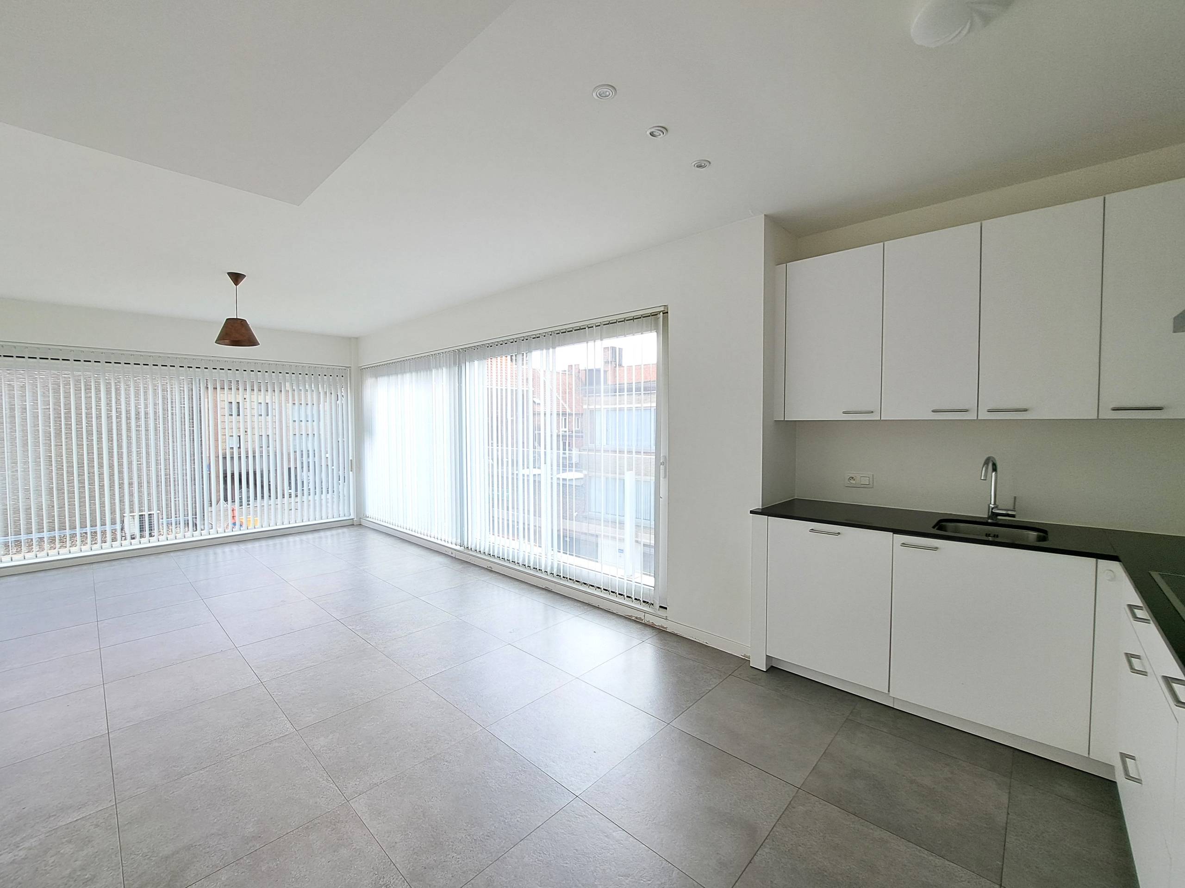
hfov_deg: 106.2
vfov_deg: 89.9
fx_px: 445
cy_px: 444
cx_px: 592
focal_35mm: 13
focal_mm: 1.74
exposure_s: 1/169
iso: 50
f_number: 2.2
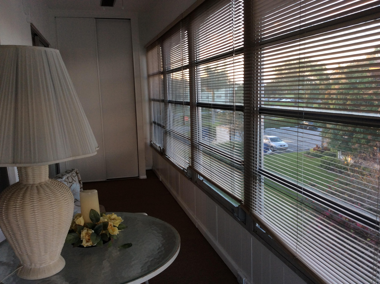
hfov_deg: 56.9
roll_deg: +0.6
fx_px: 351
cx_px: 190
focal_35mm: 32
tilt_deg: -10.0
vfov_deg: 44.1
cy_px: 142
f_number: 2.4
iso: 50
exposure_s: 1/24
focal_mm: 3.3
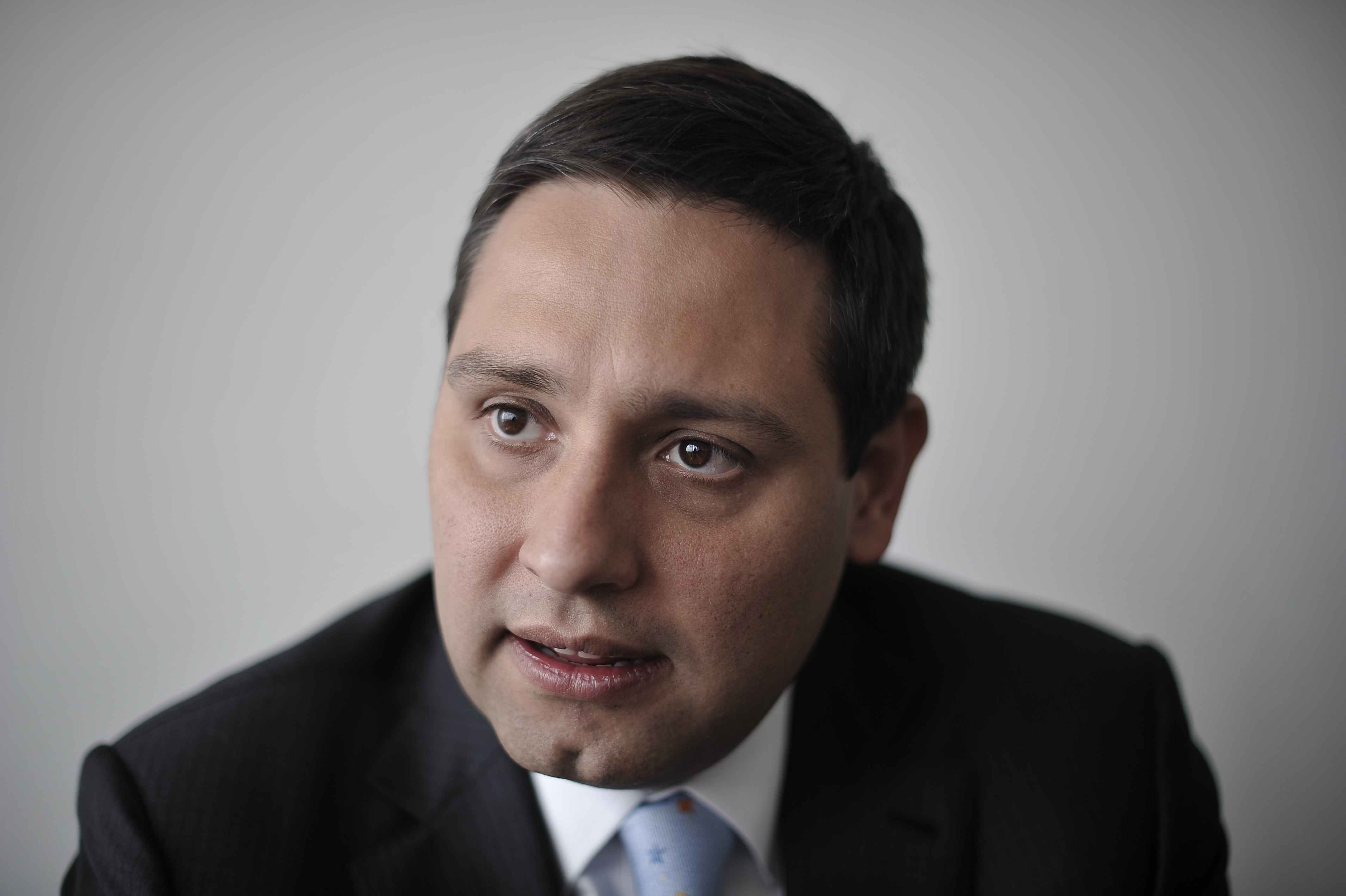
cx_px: 673
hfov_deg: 39.6
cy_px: 448
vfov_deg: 27.0
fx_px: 1868
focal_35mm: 50
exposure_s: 1/500
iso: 200
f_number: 1.6
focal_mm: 50
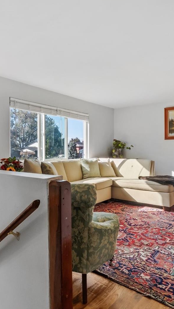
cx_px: 54
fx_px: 197
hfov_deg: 46.7
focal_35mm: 24
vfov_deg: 76.3
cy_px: 153
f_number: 8
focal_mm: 10
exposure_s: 1/200
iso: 1000
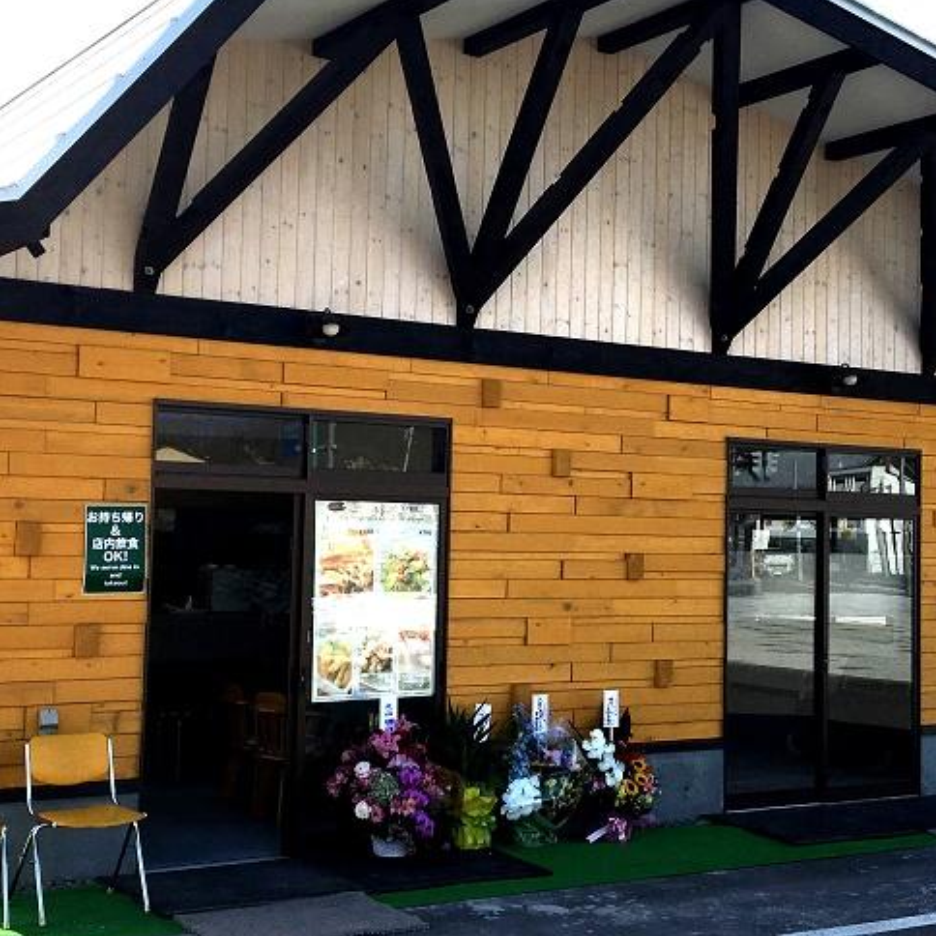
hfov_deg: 32.2
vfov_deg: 32.2
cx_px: 499
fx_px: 1621
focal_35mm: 53
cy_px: 439
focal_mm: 4.2
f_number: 2.2
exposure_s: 1/1789
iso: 25
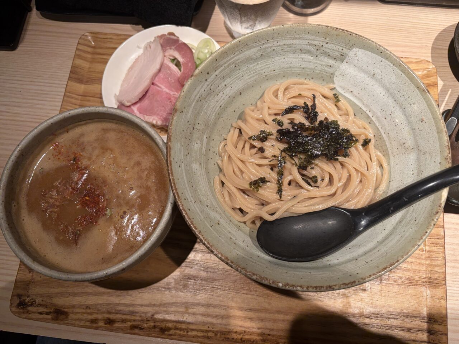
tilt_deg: -73.8
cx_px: 230
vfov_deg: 53.1
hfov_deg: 67.3
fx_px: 345
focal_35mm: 26
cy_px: 172
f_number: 1.6
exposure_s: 1/100
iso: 100
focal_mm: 5.96
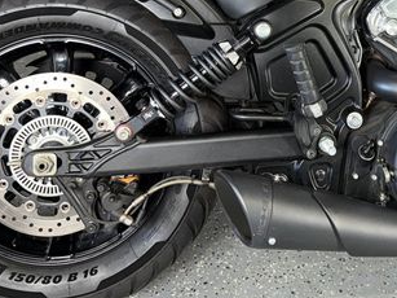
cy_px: -3
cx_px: 295
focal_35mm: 50
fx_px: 573
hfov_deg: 37.3
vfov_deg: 27.4
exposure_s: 1/22
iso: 64
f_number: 1.78
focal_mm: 6.76
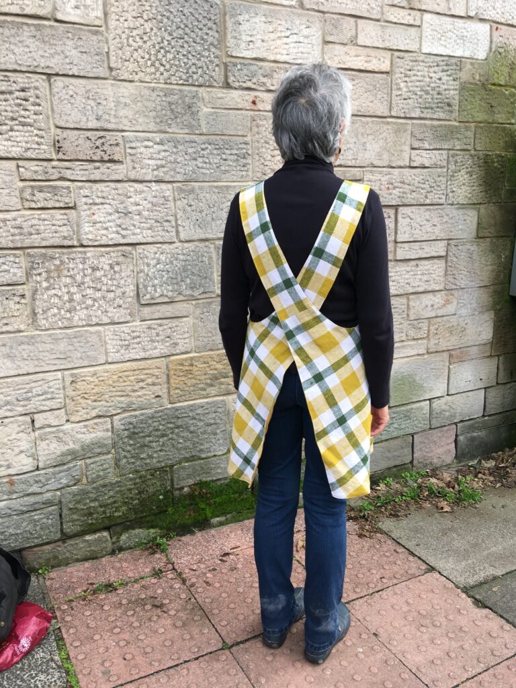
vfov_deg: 61.7
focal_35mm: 29
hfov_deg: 48.2
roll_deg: +2.4
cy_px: 344
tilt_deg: -15.7
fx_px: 576
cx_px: 258
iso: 25
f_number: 2.2
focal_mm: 4.15
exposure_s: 1/107
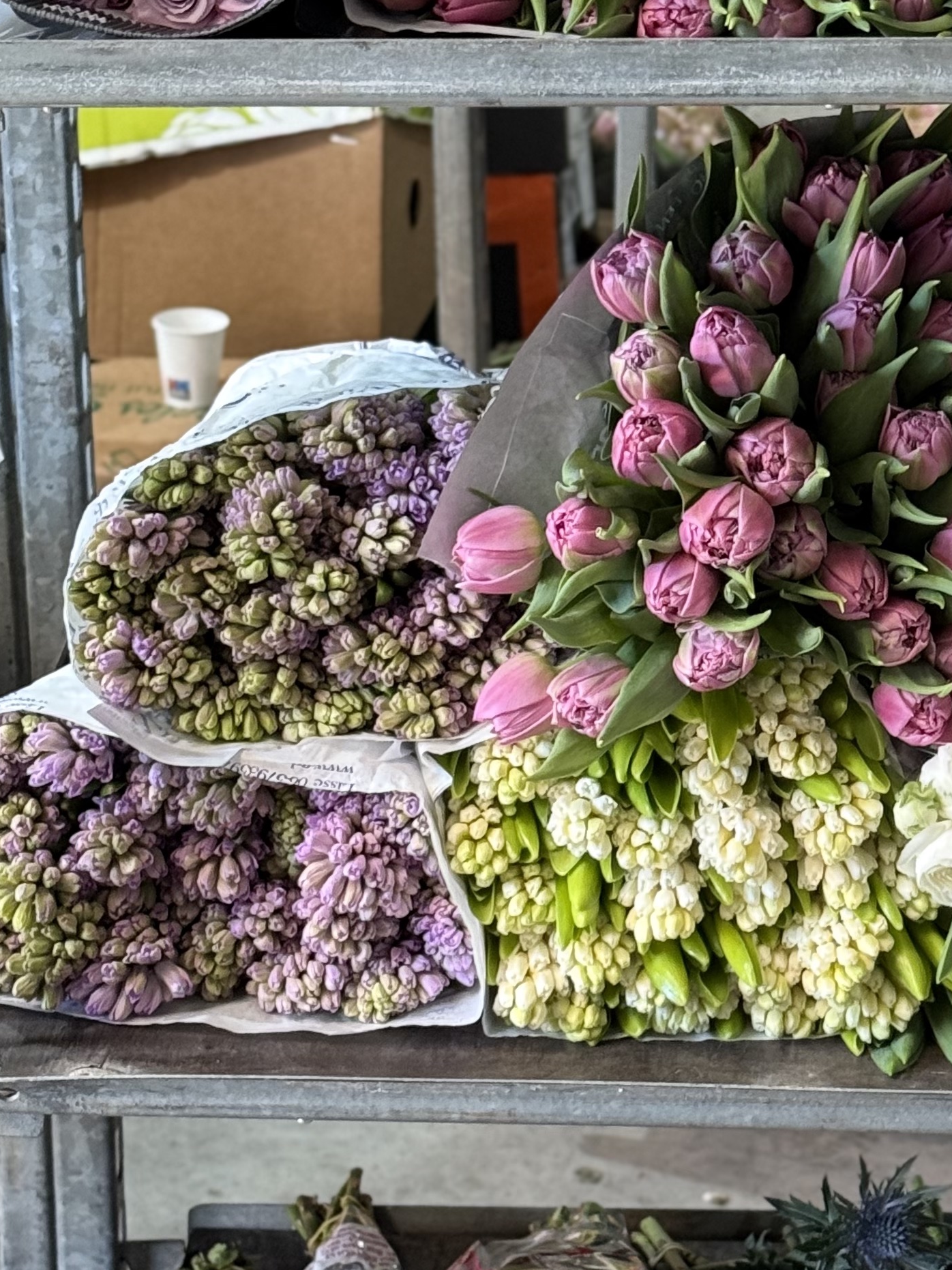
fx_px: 3813
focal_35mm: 104
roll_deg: -3.8
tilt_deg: -20.1
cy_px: 535
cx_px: 850
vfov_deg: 18.9
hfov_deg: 14.1
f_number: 1.78
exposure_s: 1/50
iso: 200
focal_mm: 6.76
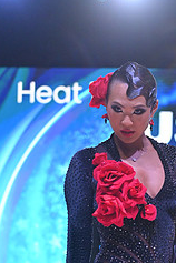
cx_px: 167
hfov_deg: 8.0
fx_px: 1254
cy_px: 310
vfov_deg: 11.8
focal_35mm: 171
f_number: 4
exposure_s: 1/250
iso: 1600
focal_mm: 70
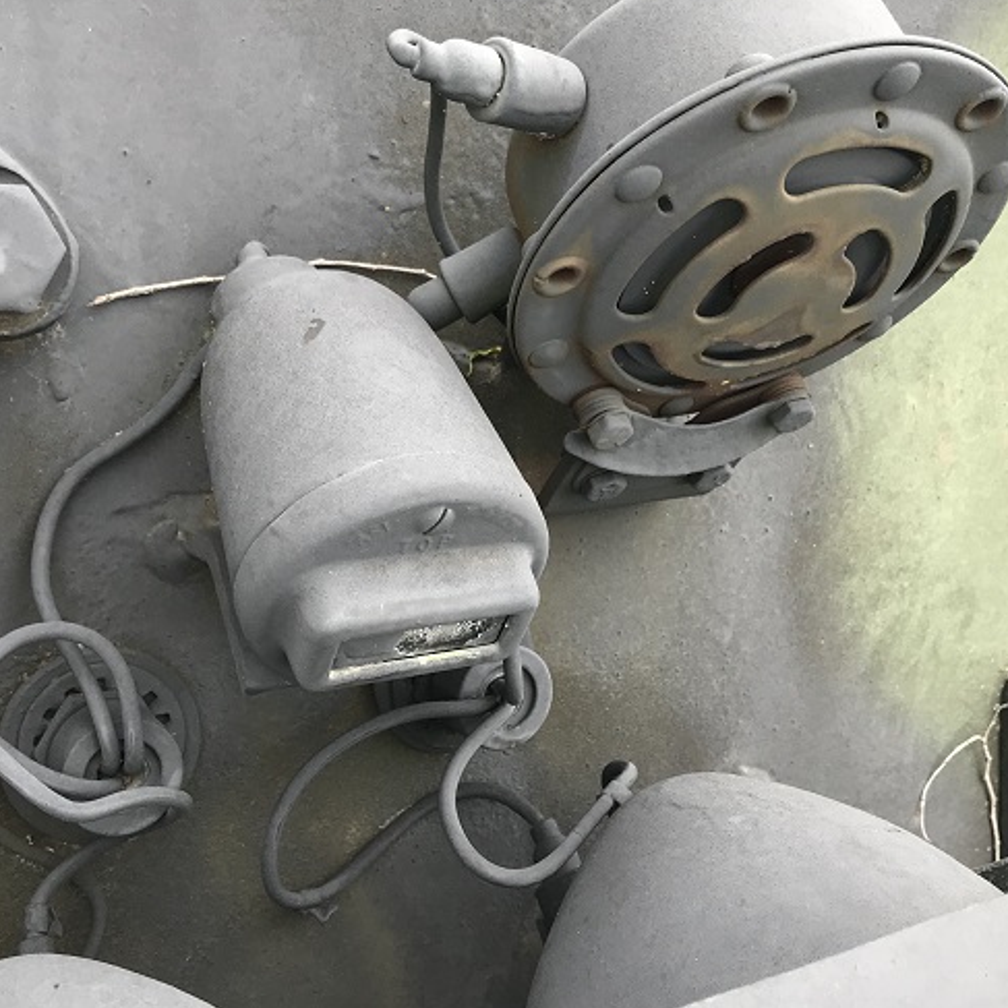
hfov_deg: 40.9
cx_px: 523
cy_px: 473
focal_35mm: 41
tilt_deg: -46.8
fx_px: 1351
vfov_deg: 40.9
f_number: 1.8
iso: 20
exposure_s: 1/239
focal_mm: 3.99
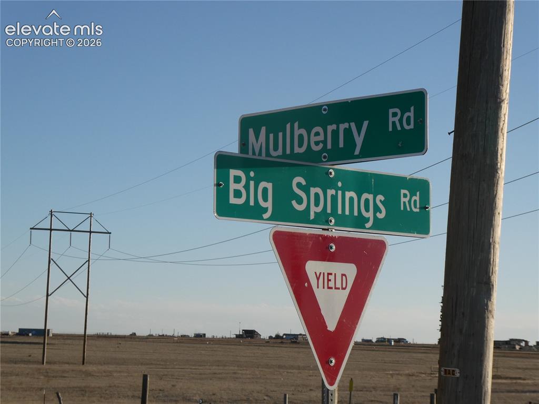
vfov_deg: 15.1
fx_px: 1525
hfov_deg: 20.0
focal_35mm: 98
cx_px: 270
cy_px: 202
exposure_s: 1/500
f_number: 5
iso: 80
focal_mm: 17.5
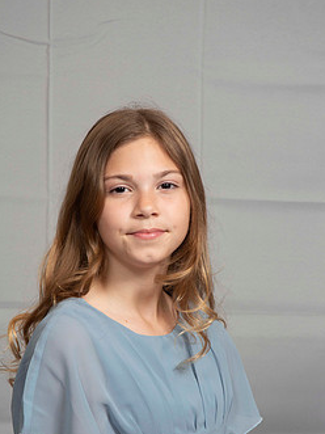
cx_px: 138
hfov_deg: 10.8
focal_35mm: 137
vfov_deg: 14.4
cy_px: 266
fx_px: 1716
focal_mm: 70
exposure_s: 1/60
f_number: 6.3
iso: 100
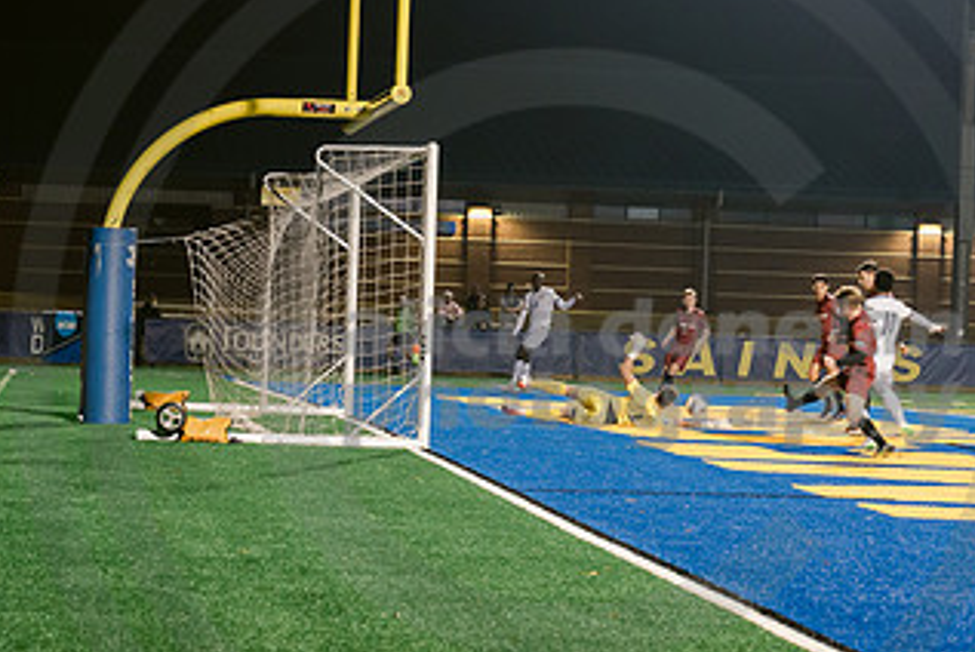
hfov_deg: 16.0
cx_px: 557
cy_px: 361
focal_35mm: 128
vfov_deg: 10.7
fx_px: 3470
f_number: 4
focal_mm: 70
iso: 2500
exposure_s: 1/160
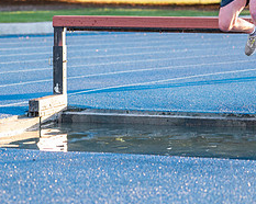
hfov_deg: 8.3
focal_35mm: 232
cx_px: 81
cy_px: -14
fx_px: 1756
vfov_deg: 6.6
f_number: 1.8
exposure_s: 1/500
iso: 140
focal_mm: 85
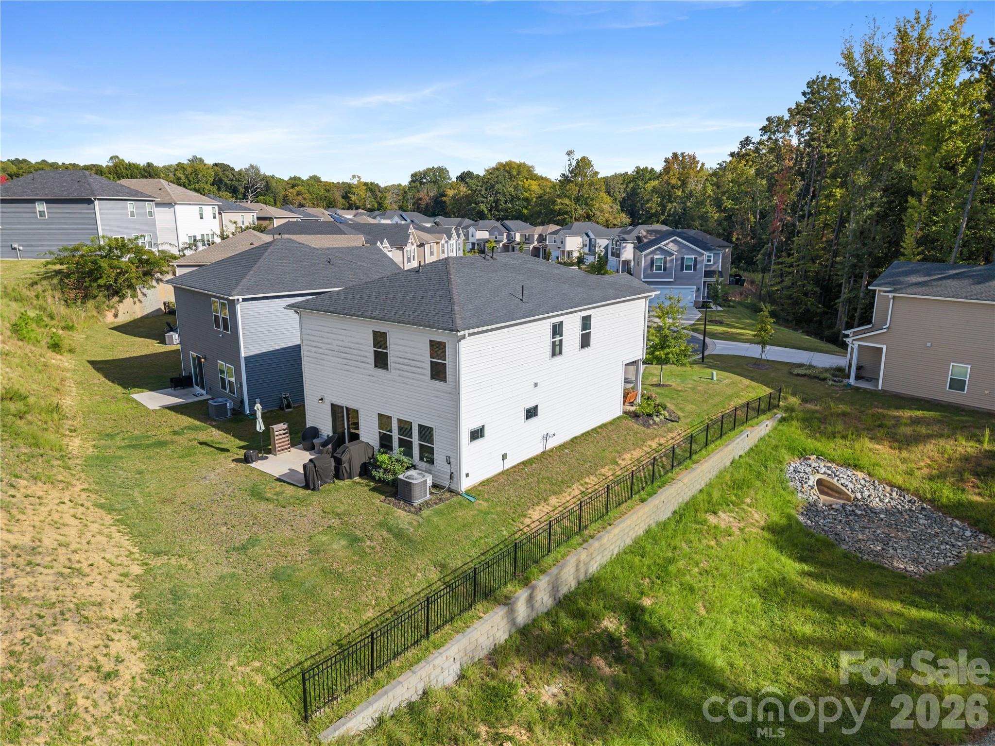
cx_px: 498
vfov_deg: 56.8
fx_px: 690
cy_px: 373
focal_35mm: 24
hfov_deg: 71.6
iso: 100
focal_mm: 8.67
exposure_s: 1/80
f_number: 1.8
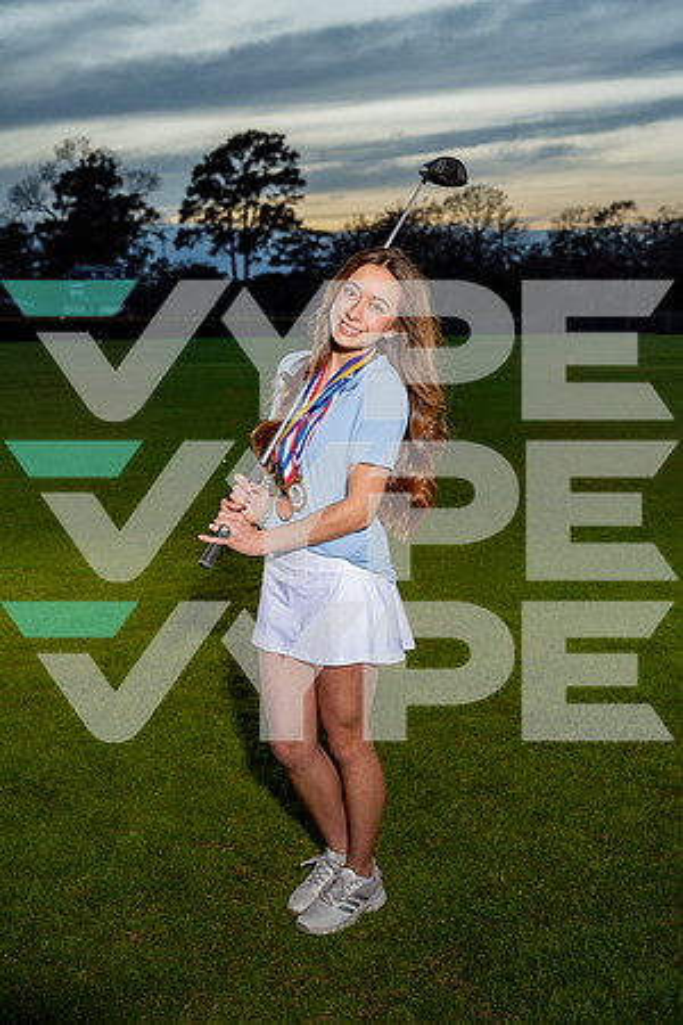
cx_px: 342
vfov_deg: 51.9
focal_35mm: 37
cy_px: 512
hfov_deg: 35.9
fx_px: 1053
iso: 400
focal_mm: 37
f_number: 4
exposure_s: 1/250
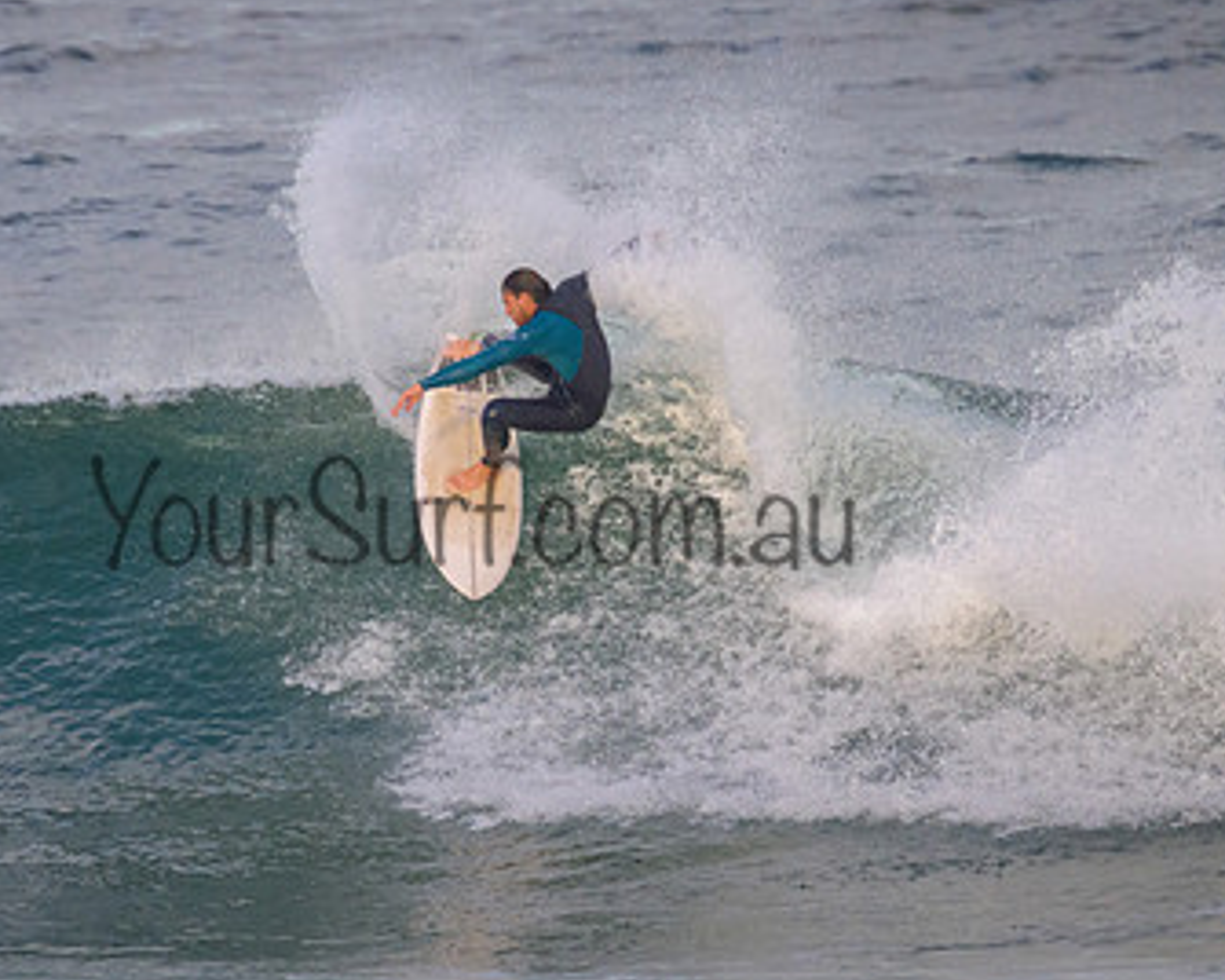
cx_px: 468
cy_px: 481
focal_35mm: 1302
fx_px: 47204
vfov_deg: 1.2
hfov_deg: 1.5
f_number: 11
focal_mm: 800
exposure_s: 1/1250
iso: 3200
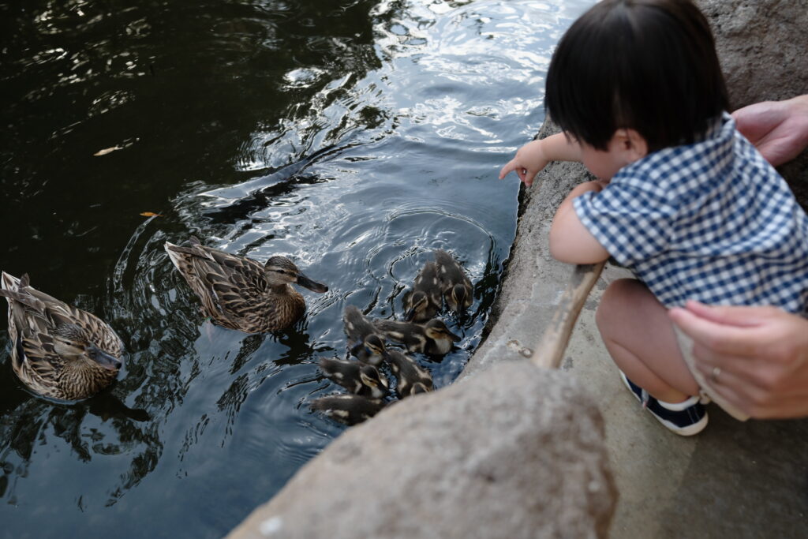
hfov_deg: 67.4
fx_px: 606
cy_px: 270
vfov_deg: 47.9
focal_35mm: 27
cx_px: 404
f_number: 2.5
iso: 320
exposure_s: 1/500
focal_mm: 18
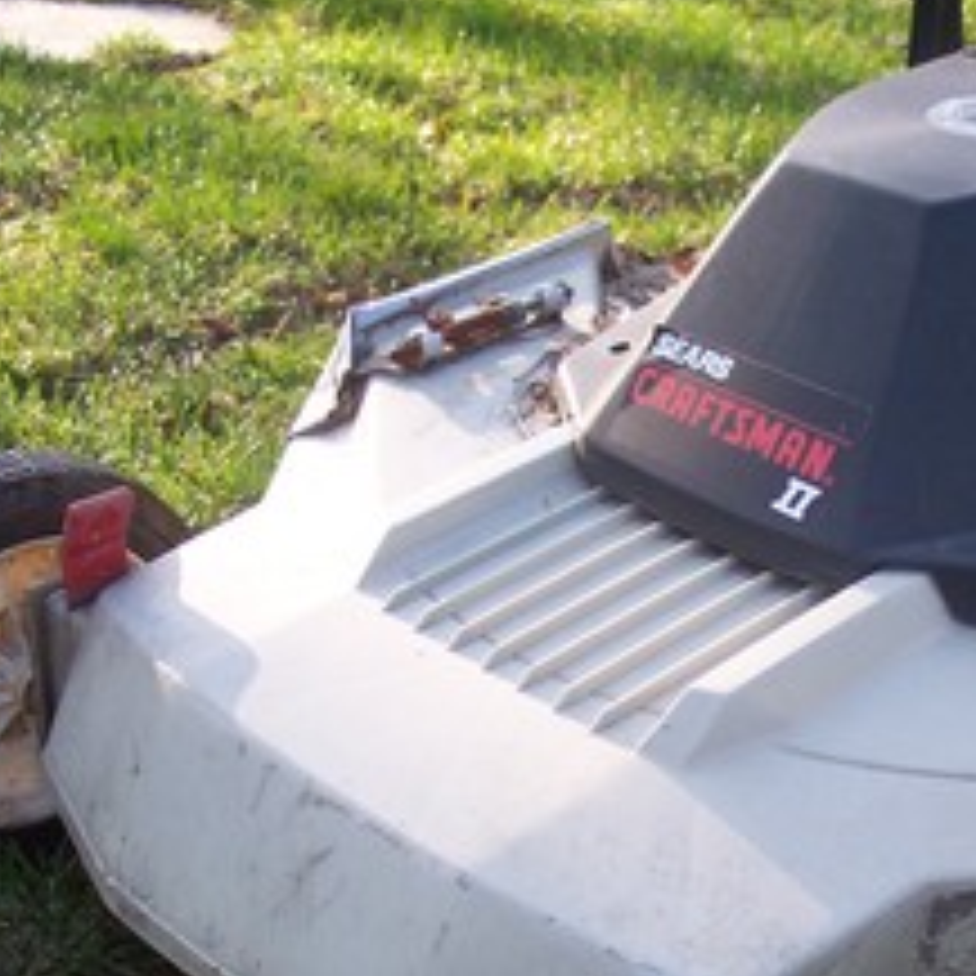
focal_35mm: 68
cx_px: 855
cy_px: 715
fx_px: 2169
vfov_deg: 25.1
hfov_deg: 24.7
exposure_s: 1/250
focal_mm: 8
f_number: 2.8
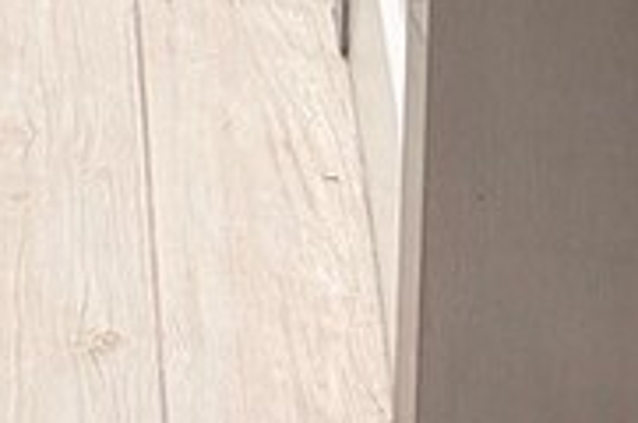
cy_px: -1533
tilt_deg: -5.4
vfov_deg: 5.5
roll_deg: +0.2
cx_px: -1177
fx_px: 3520
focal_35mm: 199
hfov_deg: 8.8
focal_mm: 6.76
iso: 250
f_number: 1.78
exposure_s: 1/60
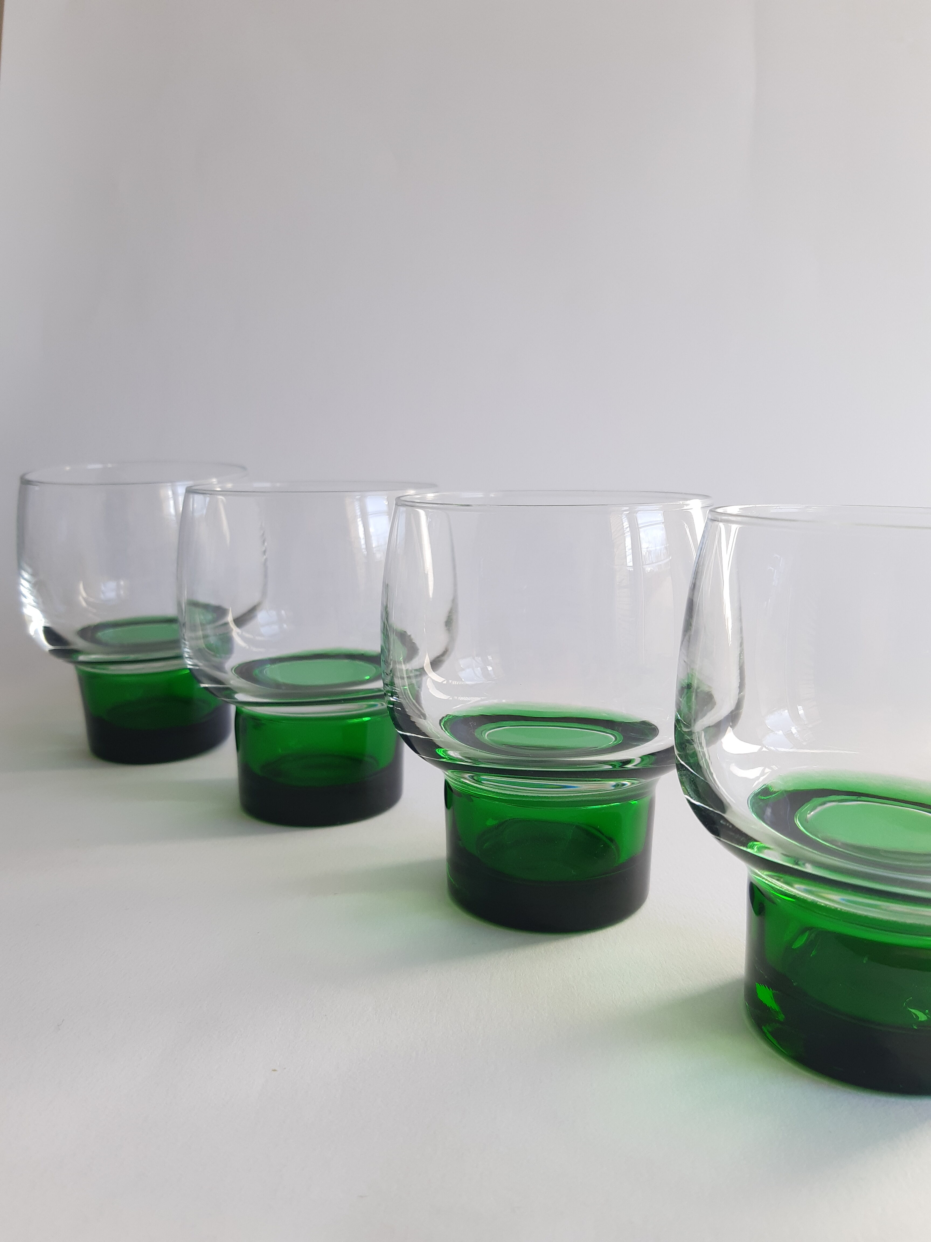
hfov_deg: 53.1
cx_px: 466
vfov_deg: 67.3
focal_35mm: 26
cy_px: 621
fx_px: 932
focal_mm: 3.93
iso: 40
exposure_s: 1/120
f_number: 1.7
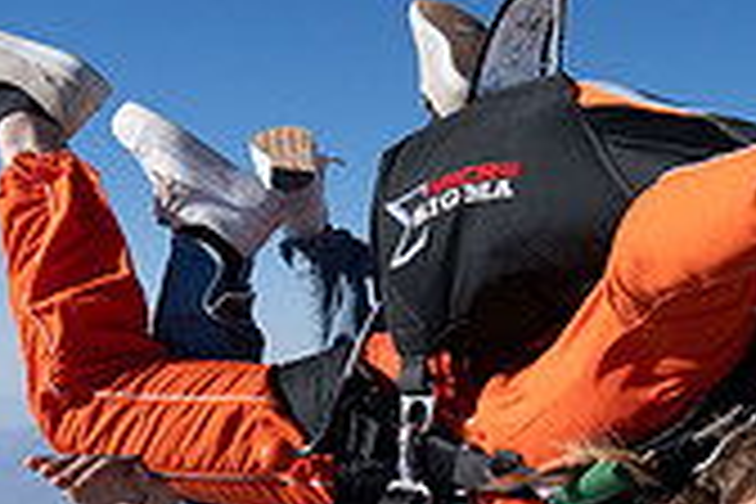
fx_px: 1743
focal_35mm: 83
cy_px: 421
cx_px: 711
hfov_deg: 23.7
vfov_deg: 16.3
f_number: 11
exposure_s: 1/2000
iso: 800
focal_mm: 24
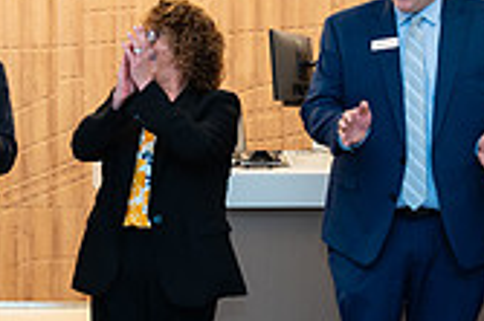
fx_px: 1182
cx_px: -75
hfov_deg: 21.7
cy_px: 166
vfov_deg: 15.5
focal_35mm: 88
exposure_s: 1/200
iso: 500
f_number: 3.5
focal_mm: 24
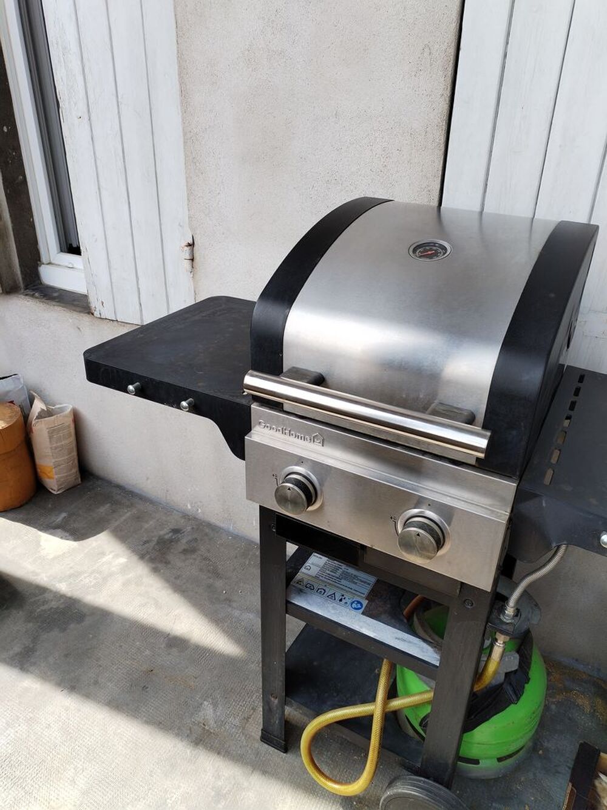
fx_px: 608
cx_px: 304
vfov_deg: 67.3
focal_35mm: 26
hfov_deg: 53.1
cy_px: 405
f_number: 1.8
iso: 100
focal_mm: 4.75
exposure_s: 1/306
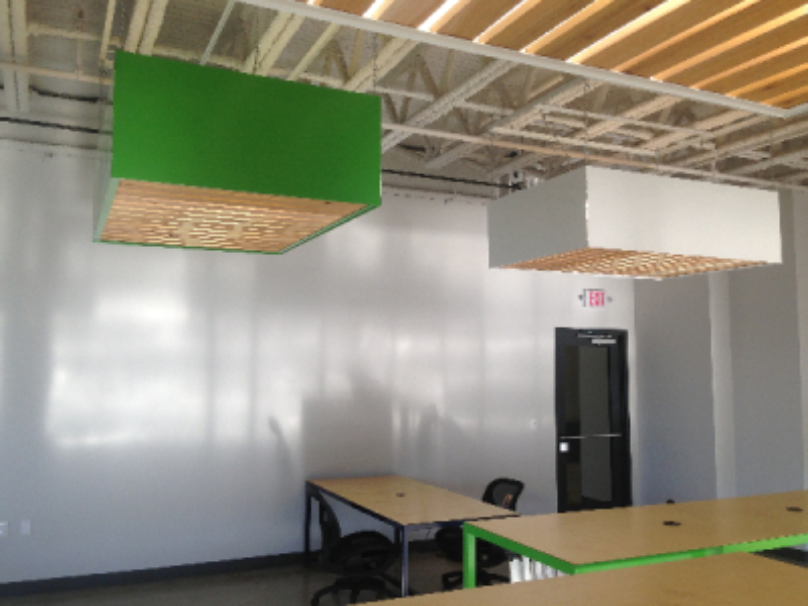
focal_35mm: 33
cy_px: 303
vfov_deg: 42.9
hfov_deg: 55.4
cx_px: 404
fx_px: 770
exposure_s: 1/120
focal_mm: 4.13
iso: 50
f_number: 2.4
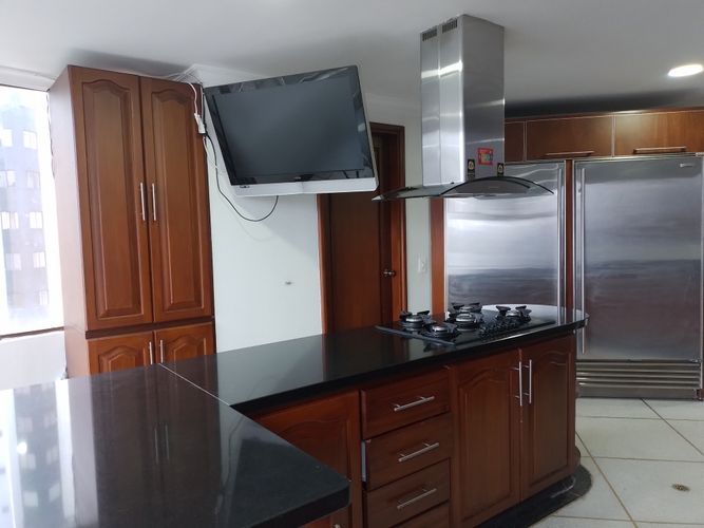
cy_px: 264
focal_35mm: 35
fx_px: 712
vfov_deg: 40.7
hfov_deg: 52.6
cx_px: 352
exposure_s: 1/50
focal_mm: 3.94
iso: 292
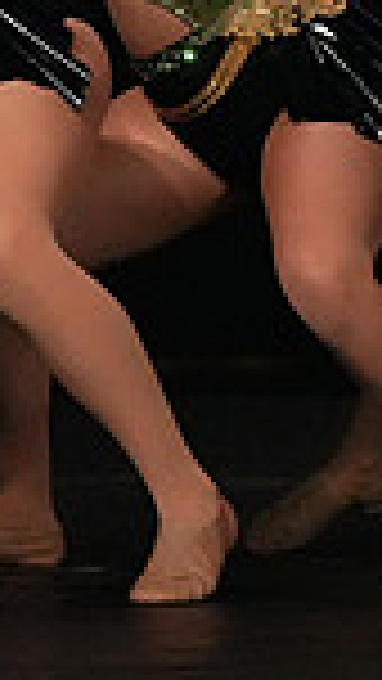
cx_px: -872
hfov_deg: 1.0
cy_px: -38
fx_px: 21759
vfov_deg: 1.8
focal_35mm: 1209
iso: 16000
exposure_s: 1/1250
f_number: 3.5
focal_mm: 300
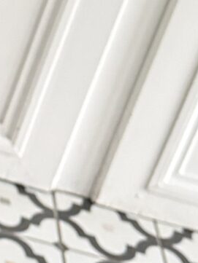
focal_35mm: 170
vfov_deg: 11.3
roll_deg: -15.7
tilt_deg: -42.9
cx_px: -181
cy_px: -105
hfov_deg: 8.4
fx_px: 1296
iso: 800
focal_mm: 6.76
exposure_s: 1/60
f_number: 1.78
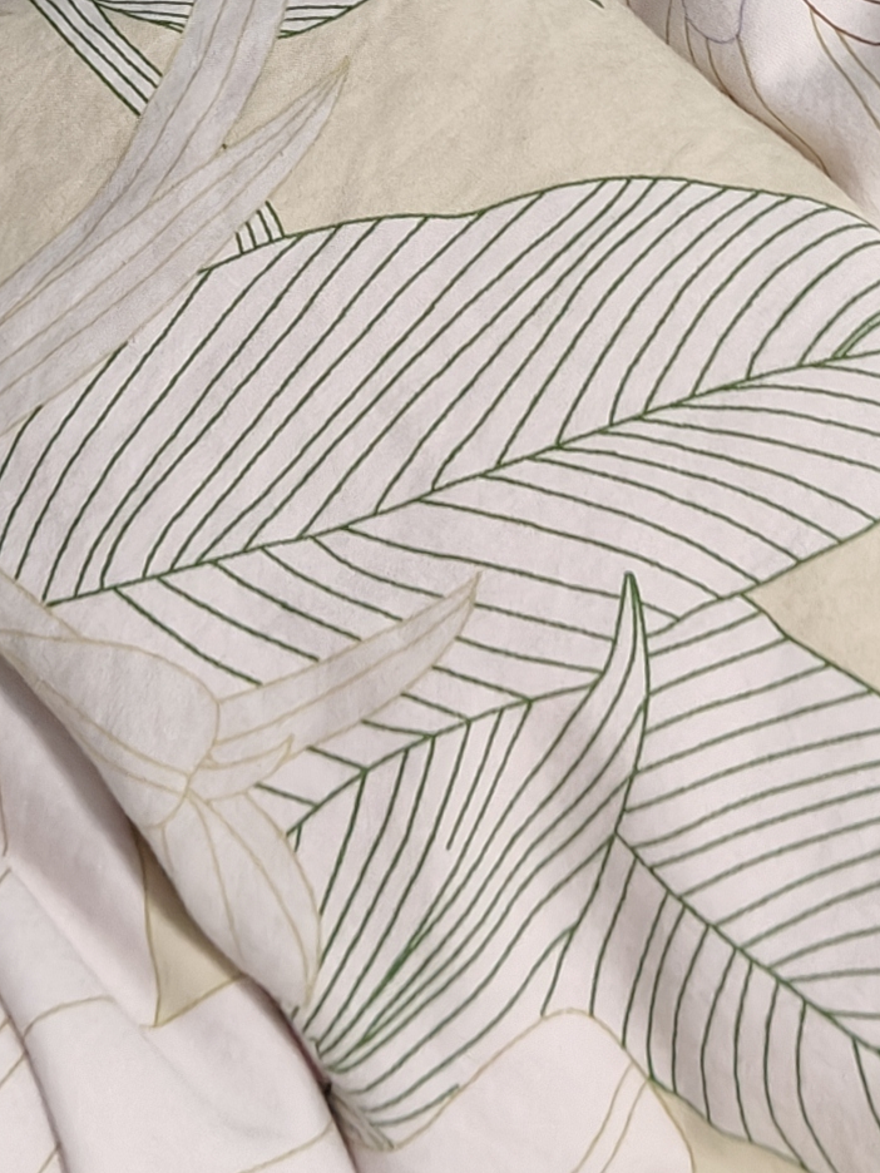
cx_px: 563
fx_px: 3559
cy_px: -236
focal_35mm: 105
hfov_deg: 14.1
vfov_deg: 17.8
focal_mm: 5.59
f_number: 1.8
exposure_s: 1/50
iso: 320
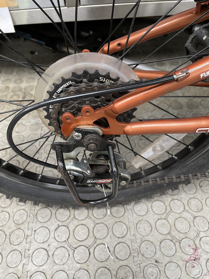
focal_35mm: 26
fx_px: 209
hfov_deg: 53.1
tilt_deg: -51.5
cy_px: 140
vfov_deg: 67.3
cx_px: 104
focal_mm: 4.2
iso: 100
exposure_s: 1/50
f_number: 1.6
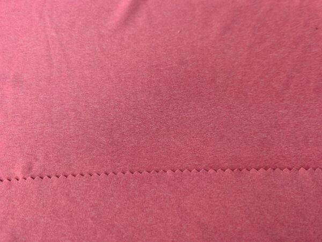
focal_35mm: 27
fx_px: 251
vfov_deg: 51.4
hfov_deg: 65.3
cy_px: 121
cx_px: 161
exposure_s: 1/668
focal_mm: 6.98
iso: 6400
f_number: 2
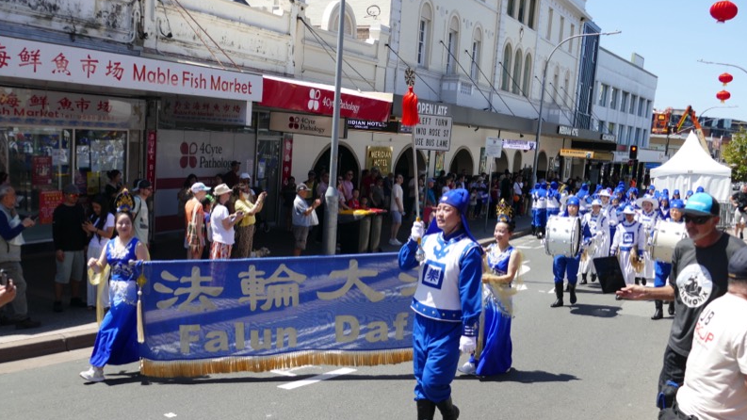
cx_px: 373
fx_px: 733
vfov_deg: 32.0
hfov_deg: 54.0
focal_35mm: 37
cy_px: 237
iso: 125
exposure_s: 1/1300
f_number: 3.1
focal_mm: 12.64
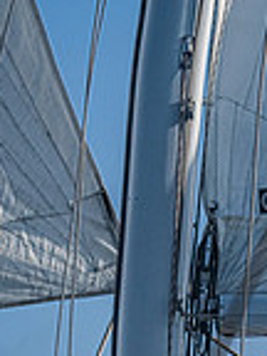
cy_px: 473
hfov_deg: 3.6
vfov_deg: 4.9
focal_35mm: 405
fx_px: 4165
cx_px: 670
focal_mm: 100
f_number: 6.3
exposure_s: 1/6400
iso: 400
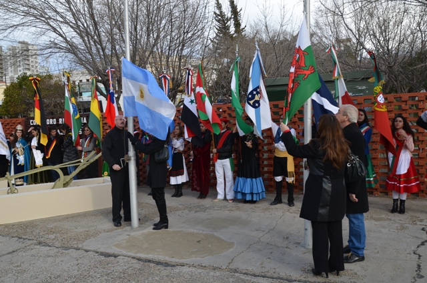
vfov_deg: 41.5
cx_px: 214
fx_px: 373
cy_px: 142
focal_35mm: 32
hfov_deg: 59.6
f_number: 7.1
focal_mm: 21
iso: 200
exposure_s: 1/200
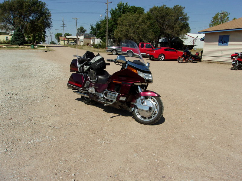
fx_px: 189
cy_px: 90
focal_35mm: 27
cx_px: 121
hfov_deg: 65.3
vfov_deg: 51.4
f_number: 10.4
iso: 80
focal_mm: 4.9
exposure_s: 1/180
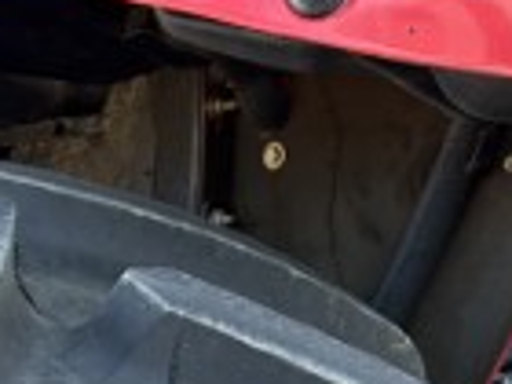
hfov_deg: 16.2
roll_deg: +0.7
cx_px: -4
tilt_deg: -14.6
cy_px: 845
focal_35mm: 119
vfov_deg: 11.0
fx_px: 1760
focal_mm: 5.96
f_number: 1.6
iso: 64
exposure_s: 1/178
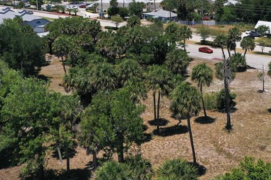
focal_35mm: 52
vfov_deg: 25.6
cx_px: 172
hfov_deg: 37.9
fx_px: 391
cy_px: 41
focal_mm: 10.26
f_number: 6.3
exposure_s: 1/800
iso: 100
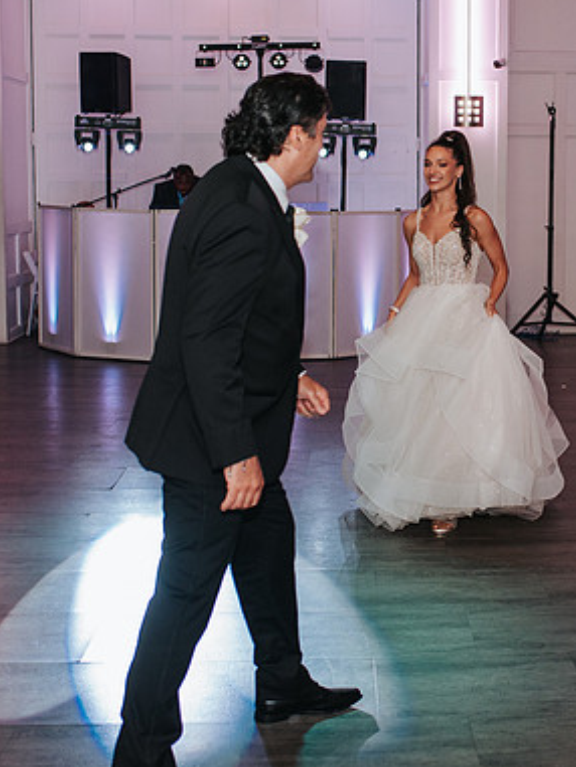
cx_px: 493
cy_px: 320
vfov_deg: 31.6
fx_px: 1353
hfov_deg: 23.5
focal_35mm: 61
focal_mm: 35
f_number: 2.8
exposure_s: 1/200
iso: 1000
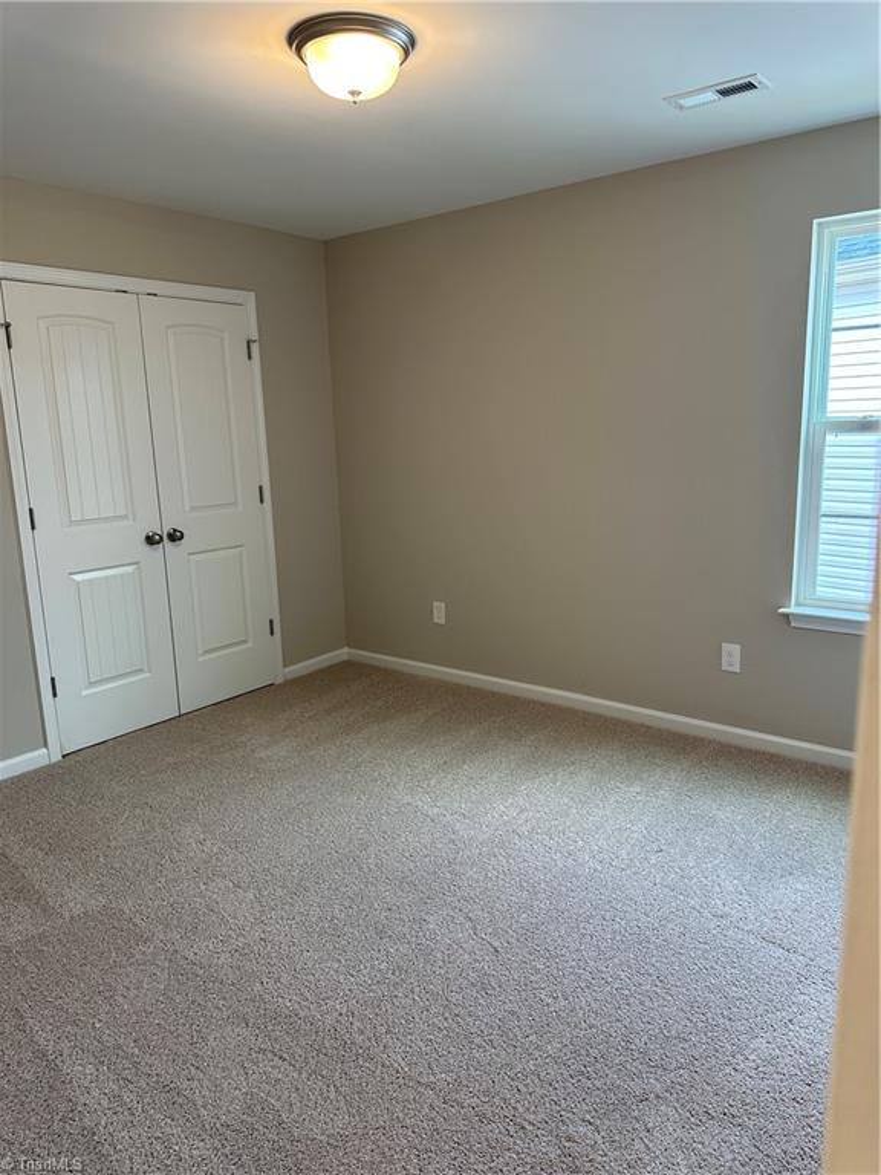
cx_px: 440
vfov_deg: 71.6
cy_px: 588
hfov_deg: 56.8
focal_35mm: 24
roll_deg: +1.0
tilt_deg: -10.2
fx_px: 814
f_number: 1.78
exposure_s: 1/120
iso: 125
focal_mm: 6.86
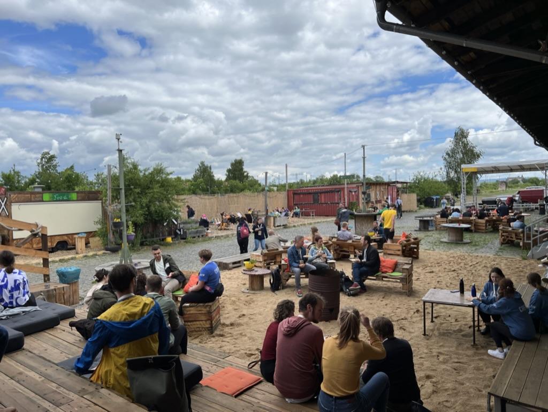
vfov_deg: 53.1
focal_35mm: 26
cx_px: 274
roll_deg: +1.3
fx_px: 412
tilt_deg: -2.0
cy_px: 206
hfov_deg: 67.3
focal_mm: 5.7
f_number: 1.5
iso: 50
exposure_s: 1/6211
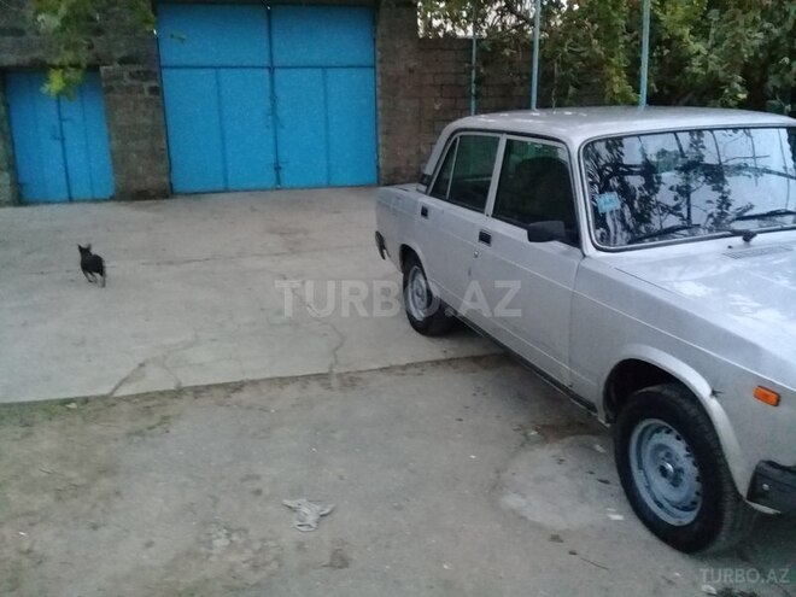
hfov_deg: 58.4
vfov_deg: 45.4
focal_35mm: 31
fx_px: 713
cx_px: 398
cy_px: 298
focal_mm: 3.3
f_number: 2.2
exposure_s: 1/17
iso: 640
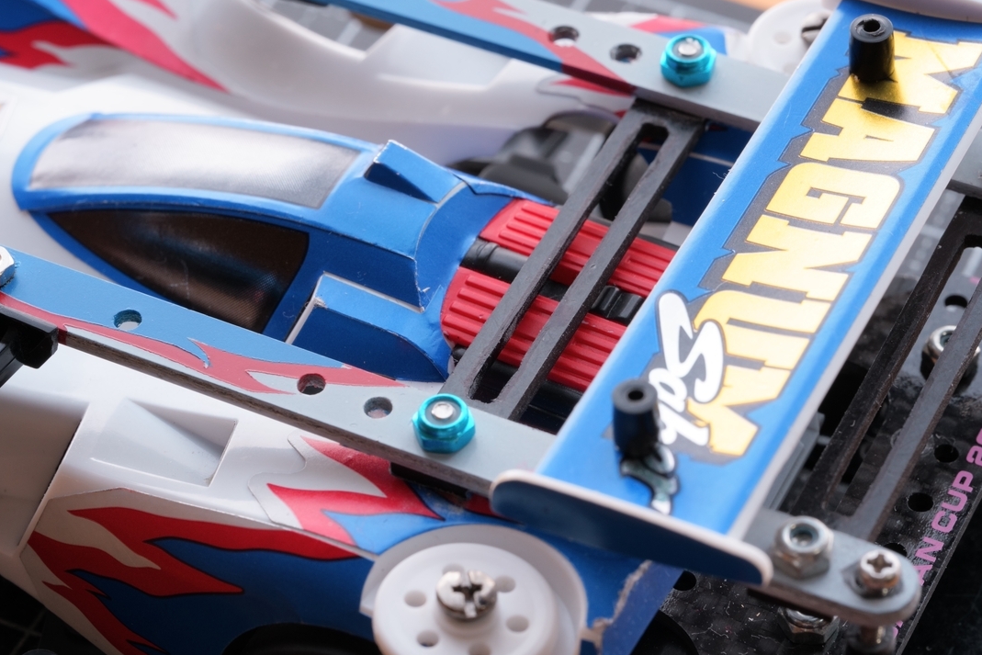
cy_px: 320
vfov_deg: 13.6
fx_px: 2755
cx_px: 546
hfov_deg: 20.2
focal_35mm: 101
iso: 400
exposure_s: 1/13
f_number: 14
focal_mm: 90
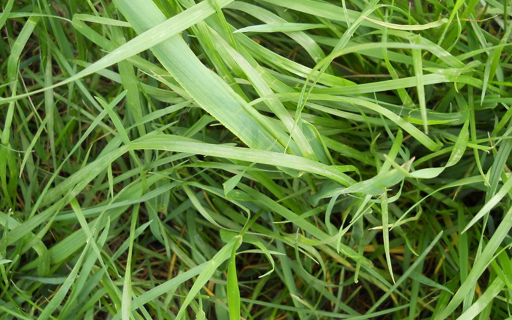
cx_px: 255
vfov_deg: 29.2
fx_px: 614
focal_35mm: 44
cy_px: 145
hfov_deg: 45.3
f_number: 3.1
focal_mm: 6.72
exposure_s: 1/80
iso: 80
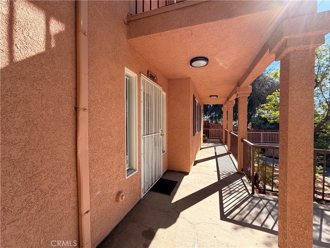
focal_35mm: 14
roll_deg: +0.5
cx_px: 165
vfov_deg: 85.7
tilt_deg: -1.5
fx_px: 133
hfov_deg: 102.1
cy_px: 124
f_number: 2.2
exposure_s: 1/694
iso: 40
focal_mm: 2.22
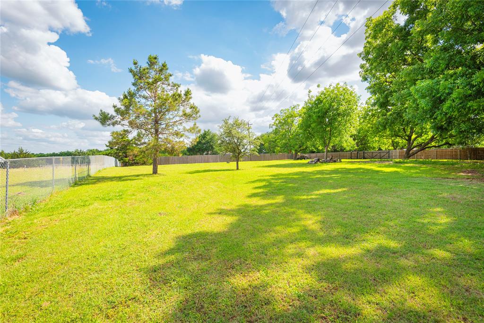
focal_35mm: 16
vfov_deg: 73.8
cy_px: 162
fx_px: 215
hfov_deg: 96.7
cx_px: 242
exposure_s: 1/160
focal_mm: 16
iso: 100
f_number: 7.1
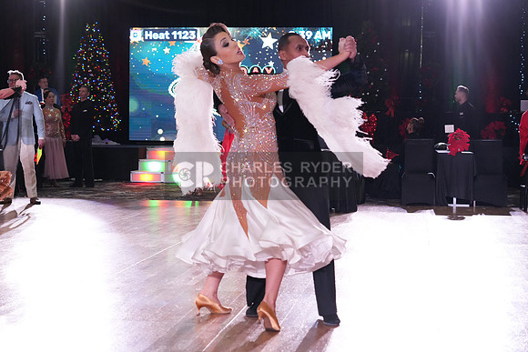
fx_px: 1042
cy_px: 176
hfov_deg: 28.4
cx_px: 264
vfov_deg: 19.2
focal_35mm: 71
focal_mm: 71
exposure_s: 1/320
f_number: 5.6
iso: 5000
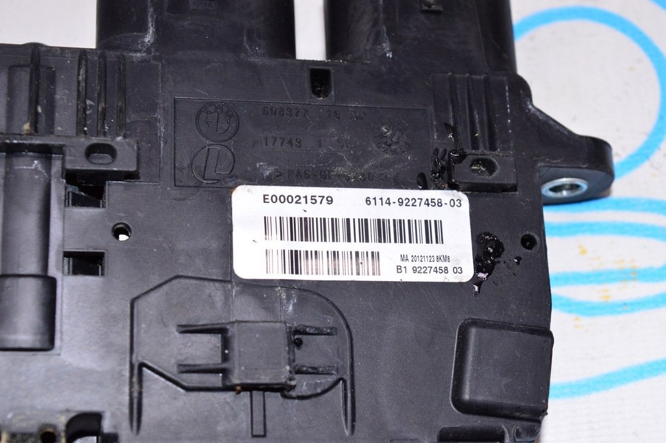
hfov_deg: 27.0
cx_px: 333
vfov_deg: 18.2
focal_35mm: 75
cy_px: 222
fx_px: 1386
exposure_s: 1/200
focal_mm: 50
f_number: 8
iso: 1600
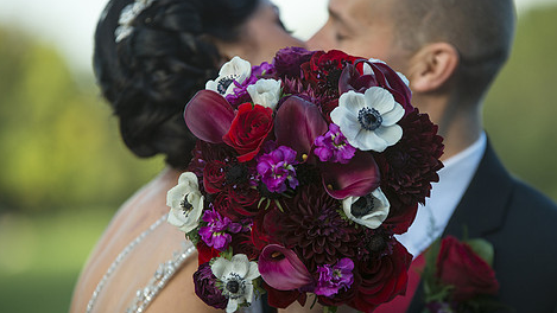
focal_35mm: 259
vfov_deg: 4.7
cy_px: 180
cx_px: 319
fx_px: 3826
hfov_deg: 8.3
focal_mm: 200
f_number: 3.2
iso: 200
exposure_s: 1/800
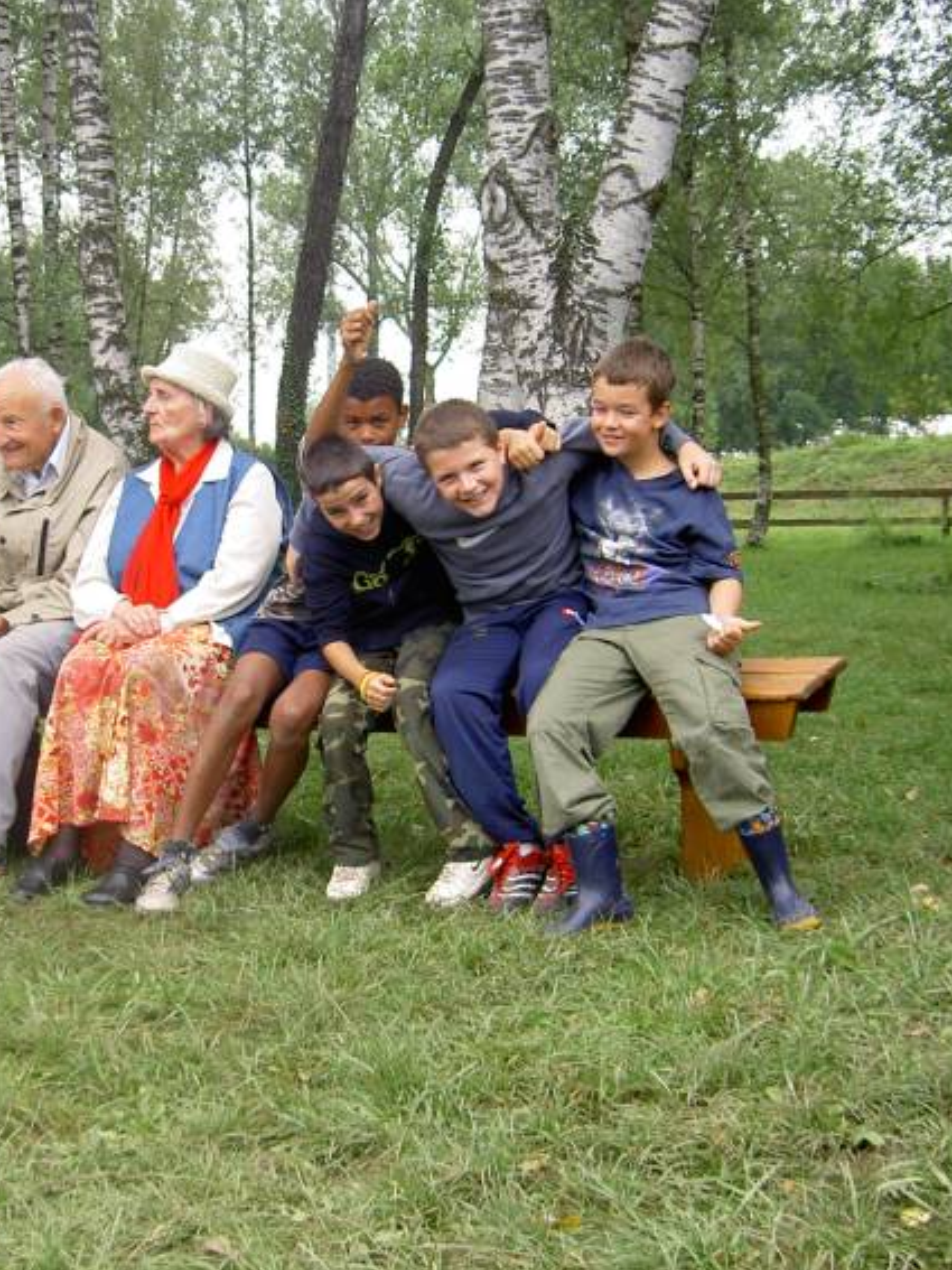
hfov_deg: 26.4
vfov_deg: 34.9
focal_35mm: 55
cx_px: 293
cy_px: 670
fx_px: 2018
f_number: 2.8
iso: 100
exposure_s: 1/125
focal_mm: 8
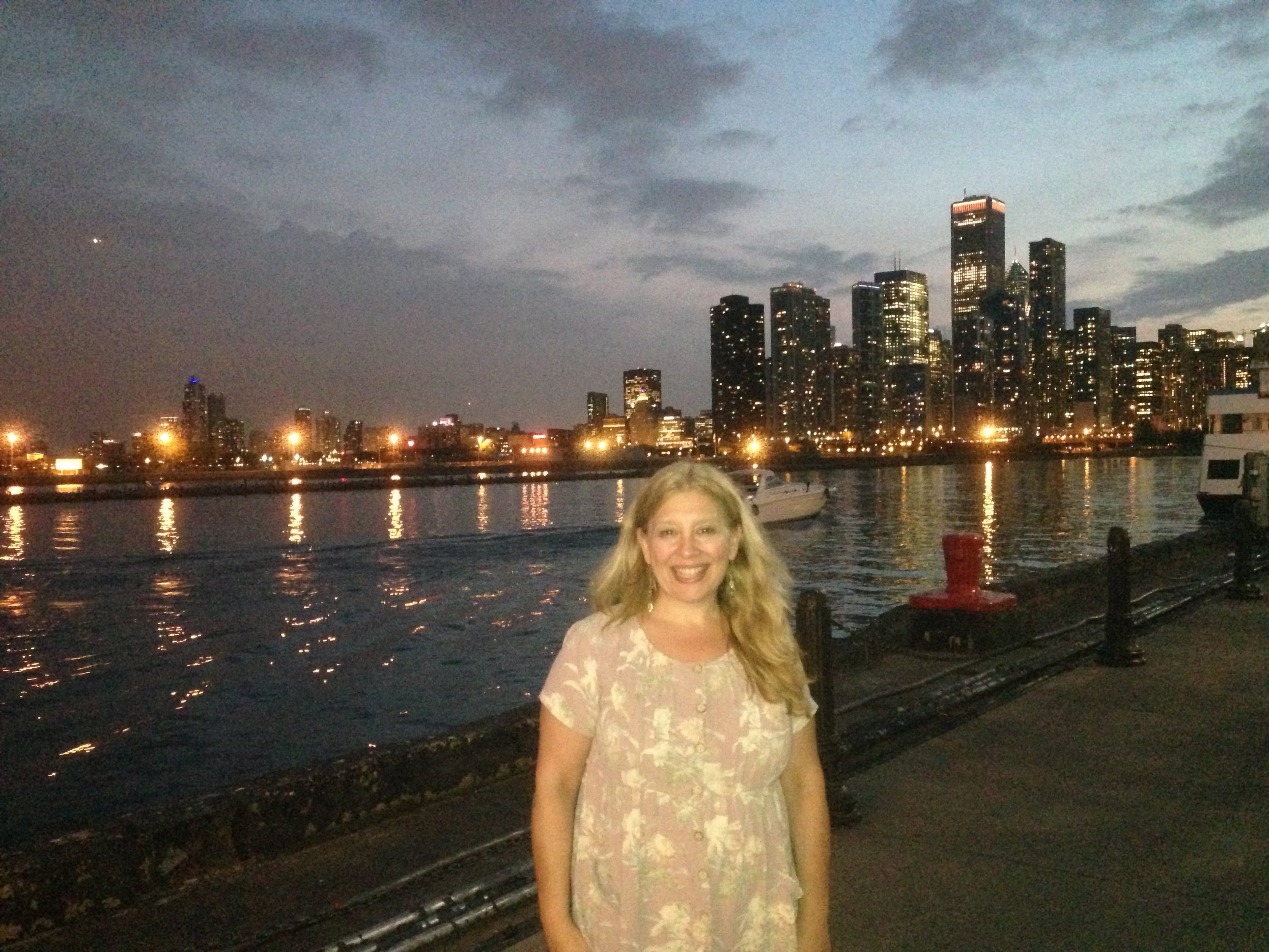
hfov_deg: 55.4
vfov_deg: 42.9
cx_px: 634
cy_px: 476
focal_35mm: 33
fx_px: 1210
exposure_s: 1/16
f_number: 2.4
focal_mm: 4.12
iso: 800
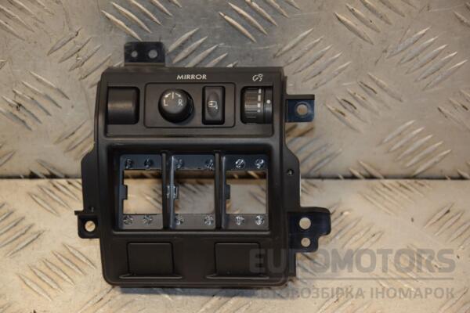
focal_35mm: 120
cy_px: 156
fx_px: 1567
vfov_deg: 11.4
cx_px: 235
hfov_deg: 17.1
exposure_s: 1/160
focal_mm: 80
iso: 800
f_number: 5.3
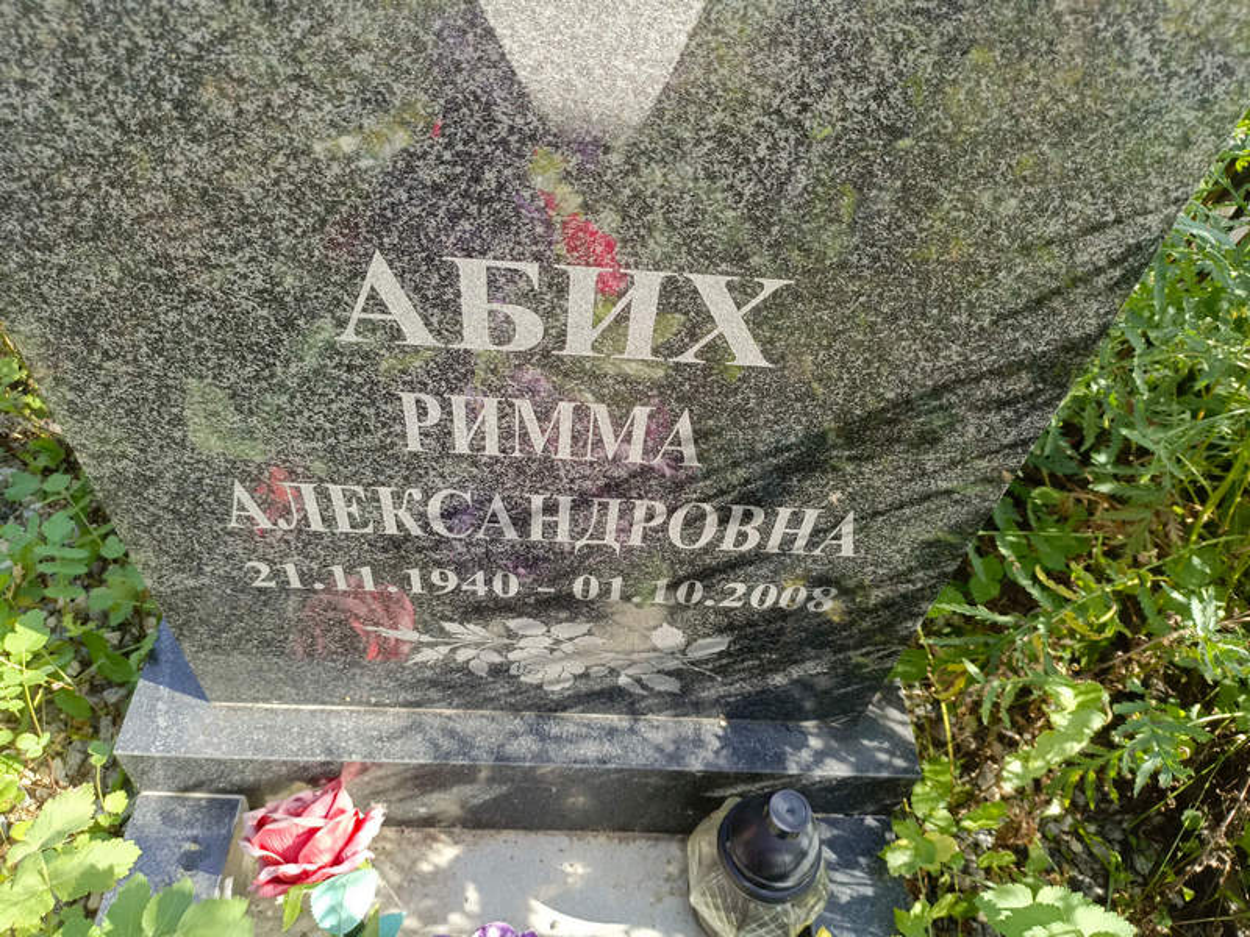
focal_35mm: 25
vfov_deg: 54.9
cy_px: 468
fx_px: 903
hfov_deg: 69.4
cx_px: 625
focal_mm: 4.76
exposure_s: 1/148
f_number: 1.69
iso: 112
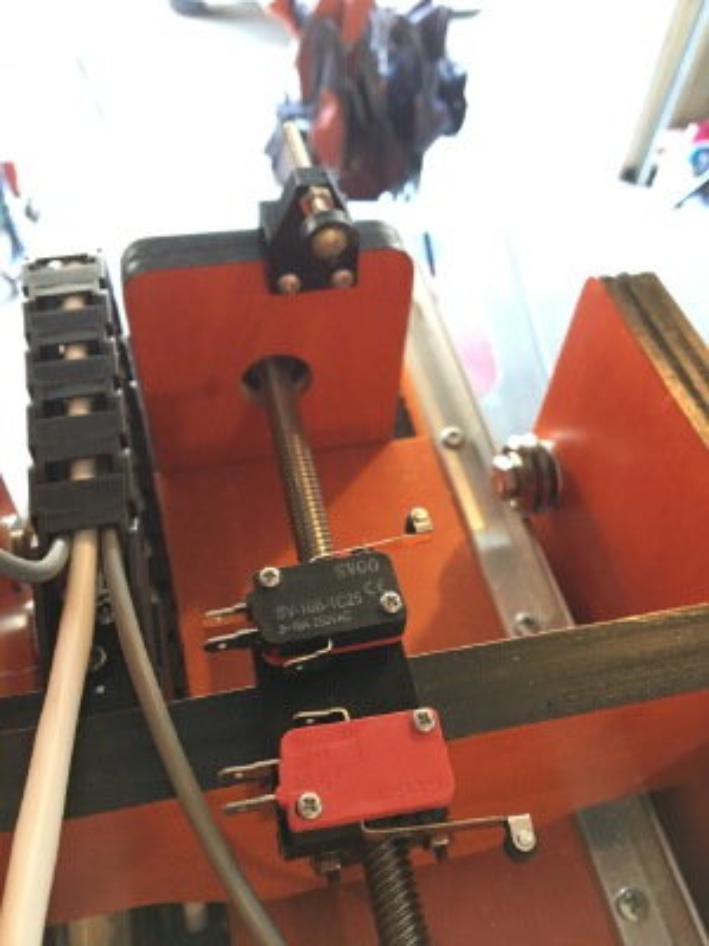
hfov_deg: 48.2
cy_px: 473
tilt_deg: -51.4
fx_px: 792
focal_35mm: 29
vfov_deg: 61.7
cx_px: 354
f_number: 2.2
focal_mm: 4.15
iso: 200
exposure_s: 1/30
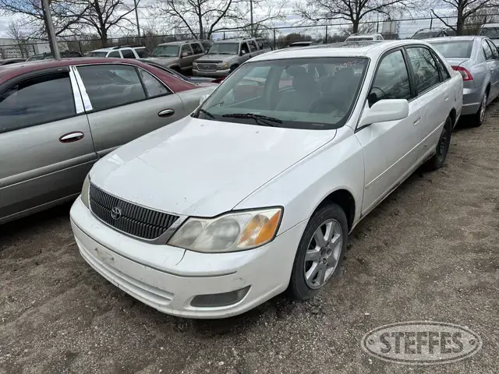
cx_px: 250
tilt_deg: -18.4
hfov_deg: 71.6
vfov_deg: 56.8
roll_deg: +4.2
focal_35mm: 24
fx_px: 346
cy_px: 187
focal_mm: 6.86
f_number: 1.78
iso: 80
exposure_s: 1/6211
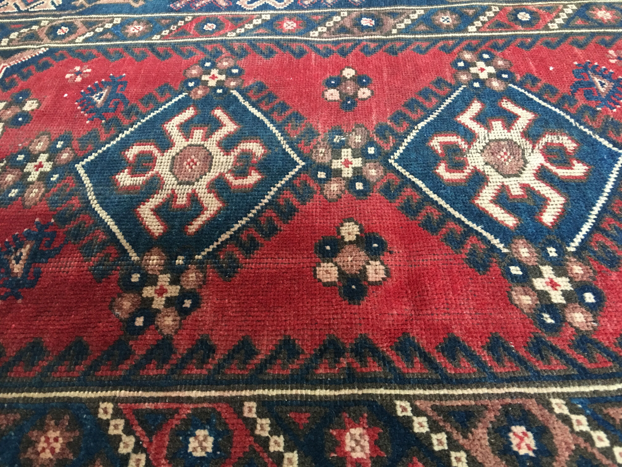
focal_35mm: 29
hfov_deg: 61.7
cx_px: 311
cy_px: 234
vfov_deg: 48.2
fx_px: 521
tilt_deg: -48.7
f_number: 2.2
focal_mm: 4.15
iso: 80
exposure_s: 1/10
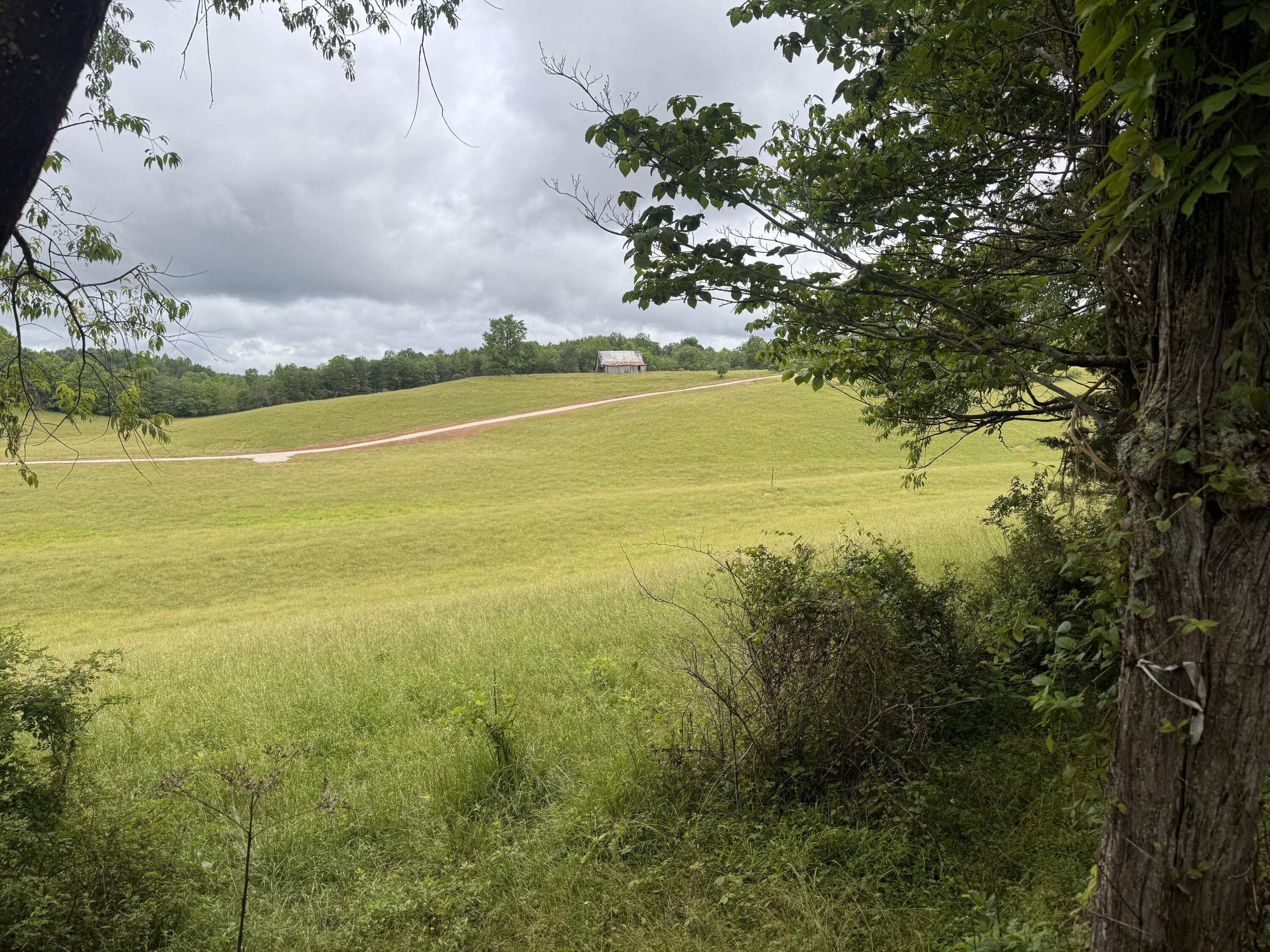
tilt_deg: -4.6
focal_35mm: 24
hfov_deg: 71.6
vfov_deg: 56.8
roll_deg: +0.4
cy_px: 476
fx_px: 881
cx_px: 635
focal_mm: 6.76
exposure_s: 1/2506
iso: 80
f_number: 1.78
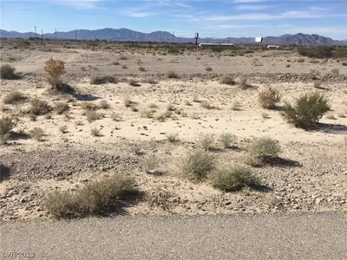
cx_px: 174
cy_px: 130
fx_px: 291
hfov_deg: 61.7
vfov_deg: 48.2
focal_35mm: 29
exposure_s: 1/2747
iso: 25
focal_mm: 4.15
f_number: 2.2
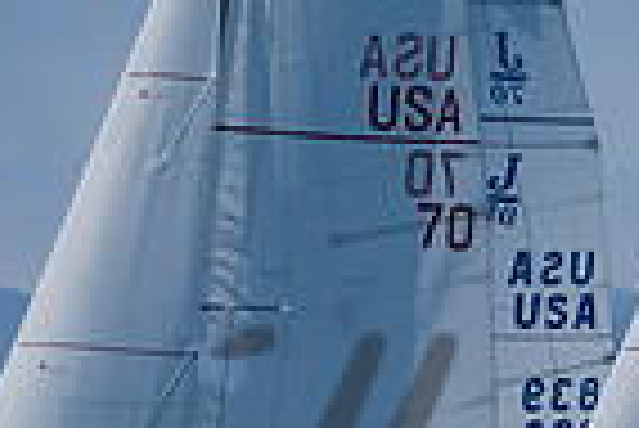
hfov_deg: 1.5
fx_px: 23916
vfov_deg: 1.0
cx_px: -189
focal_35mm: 1346
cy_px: 545
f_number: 14
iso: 640
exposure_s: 1/1250
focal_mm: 220
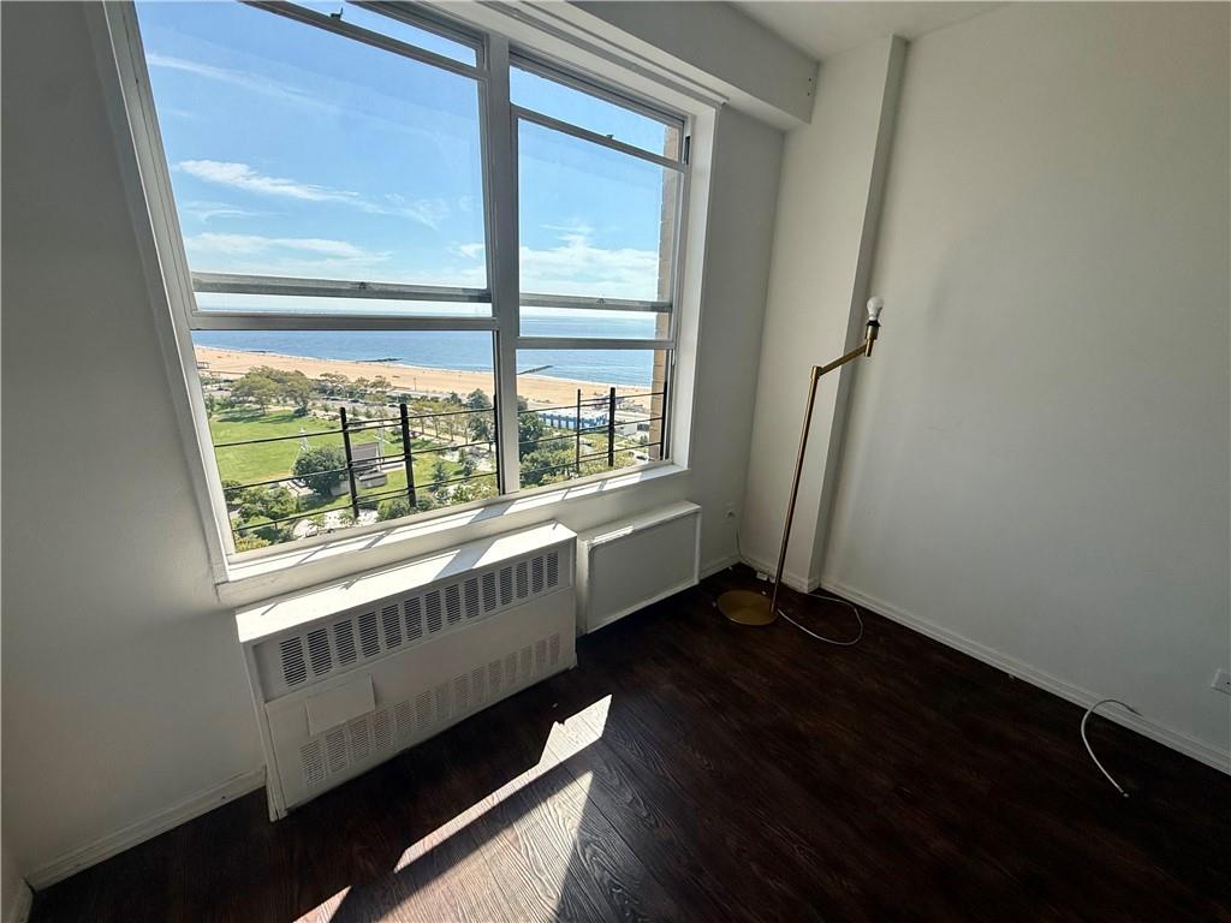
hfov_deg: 102.1
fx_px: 498
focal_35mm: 14
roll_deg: -1.9
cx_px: 616
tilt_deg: -16.0
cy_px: 462
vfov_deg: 85.7
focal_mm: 2.22
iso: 50
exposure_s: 1/1534
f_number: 2.2
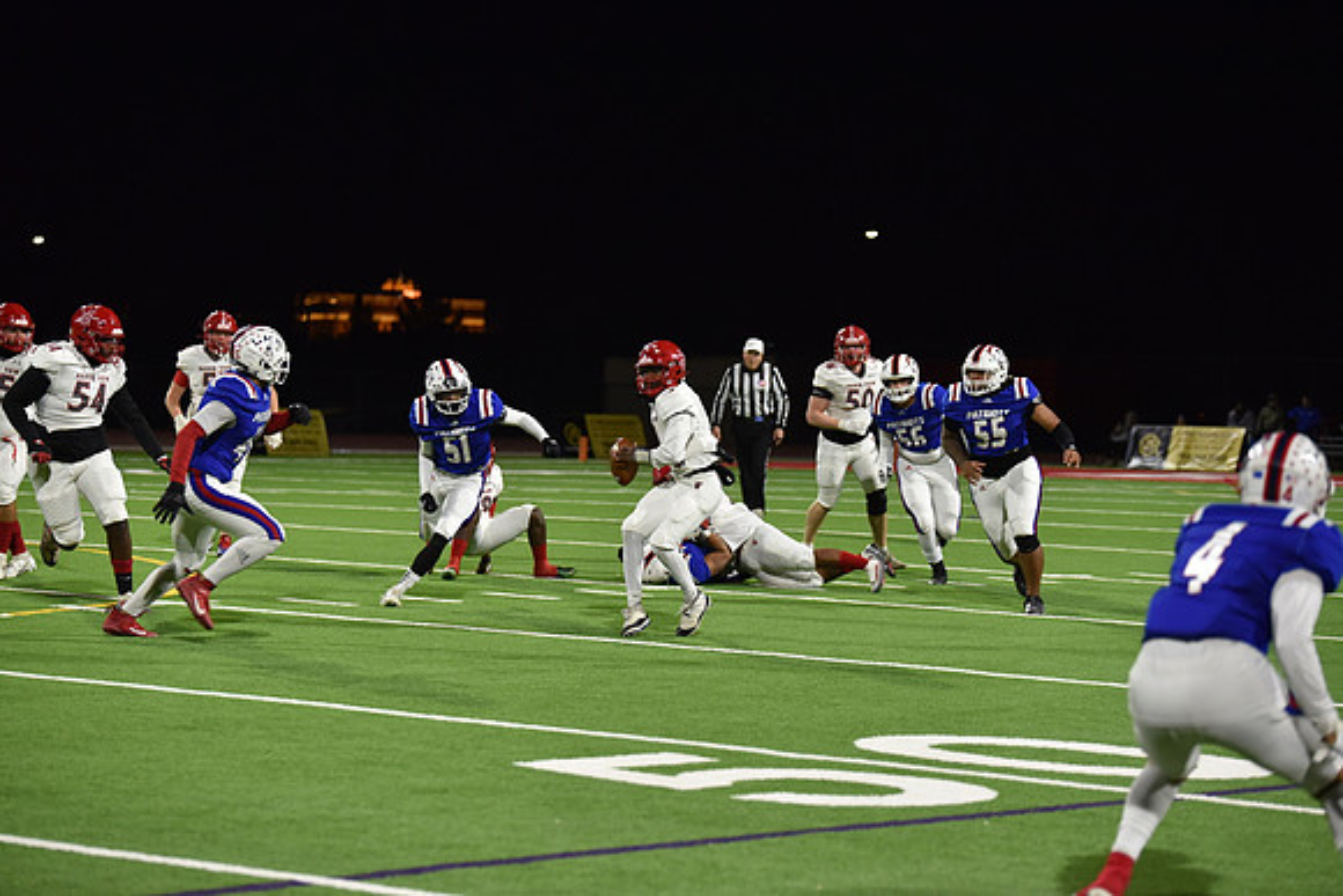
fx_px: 4552
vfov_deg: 11.2
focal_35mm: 122
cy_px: 448
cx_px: 672
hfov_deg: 16.8
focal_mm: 122
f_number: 2.8
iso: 2800
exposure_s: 1/640
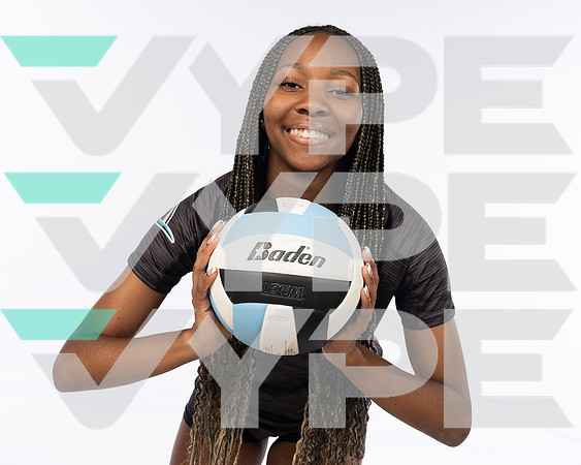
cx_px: 251
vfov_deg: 29.3
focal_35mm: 52
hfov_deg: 36.2
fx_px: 886
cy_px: 251
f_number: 7.1
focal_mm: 42
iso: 200
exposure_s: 1/250
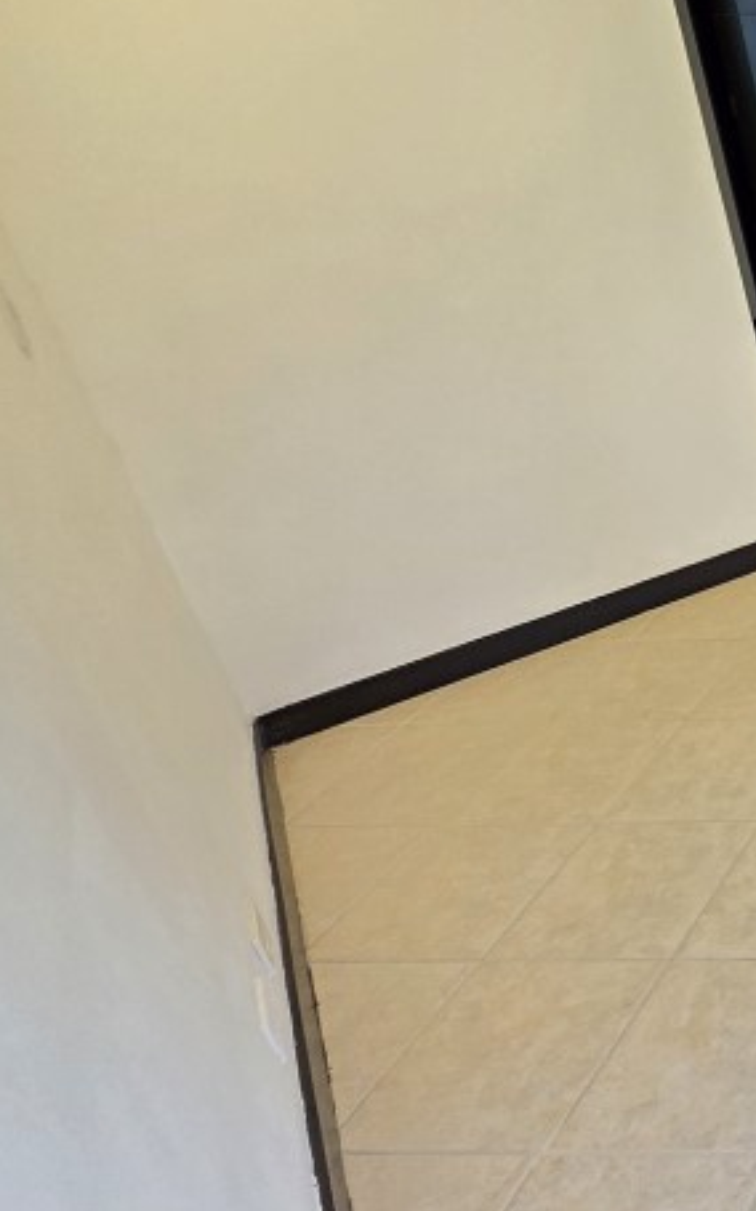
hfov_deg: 24.0
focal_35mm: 31
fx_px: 1023
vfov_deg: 60.8
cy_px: 492
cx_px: 1291
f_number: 1.9
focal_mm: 2.2
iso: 80
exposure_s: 1/34.3
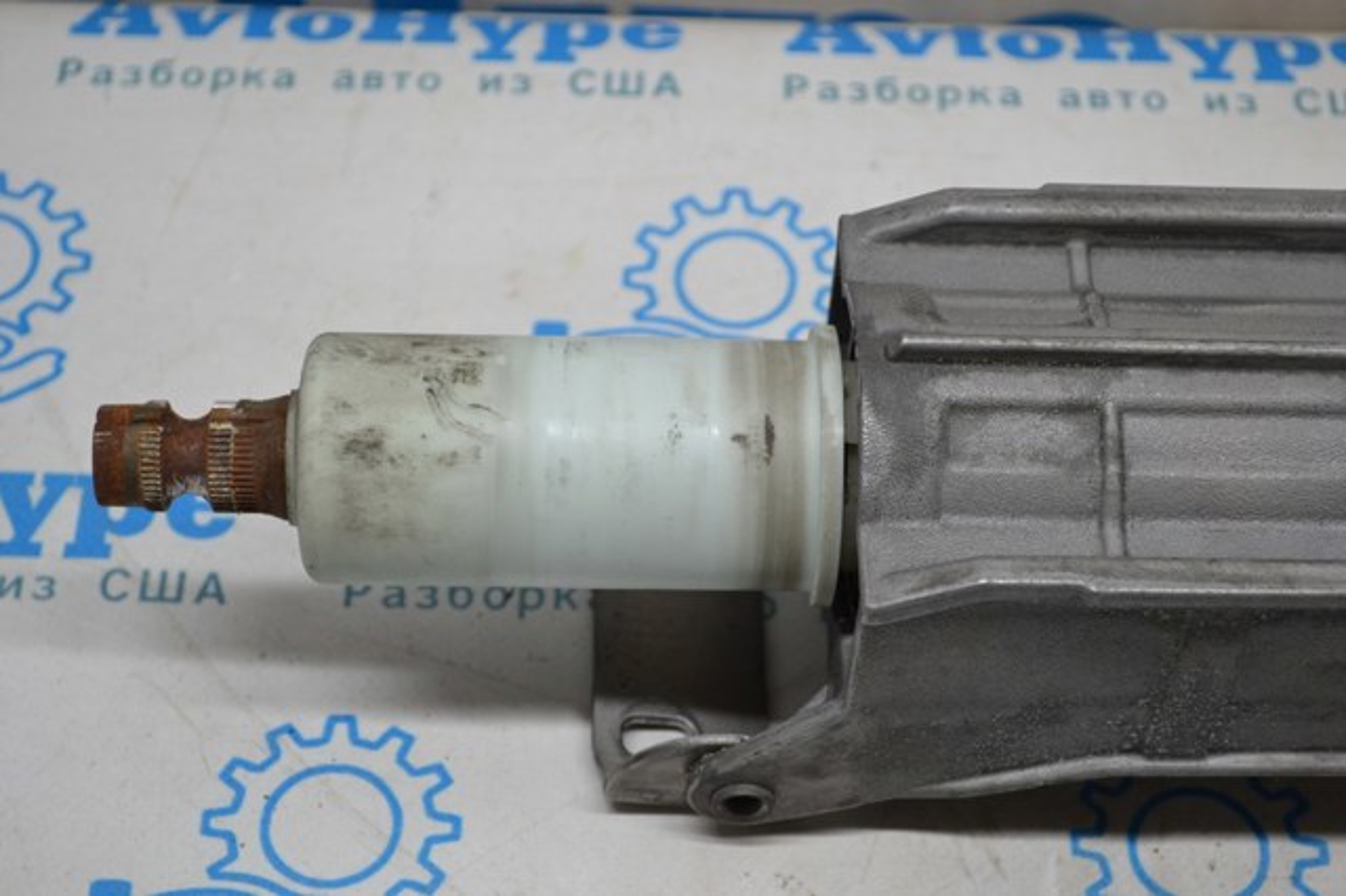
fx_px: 2803
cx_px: 673
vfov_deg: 18.2
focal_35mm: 75
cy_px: 448
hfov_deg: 27.0
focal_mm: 50
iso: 400
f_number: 5.6
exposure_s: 1/80
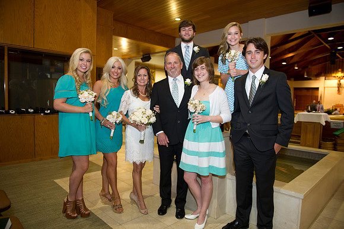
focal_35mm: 24
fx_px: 229
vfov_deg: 53.1
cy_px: 114
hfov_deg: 73.8
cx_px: 172
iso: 1600
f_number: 2.8
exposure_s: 1/100
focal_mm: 24
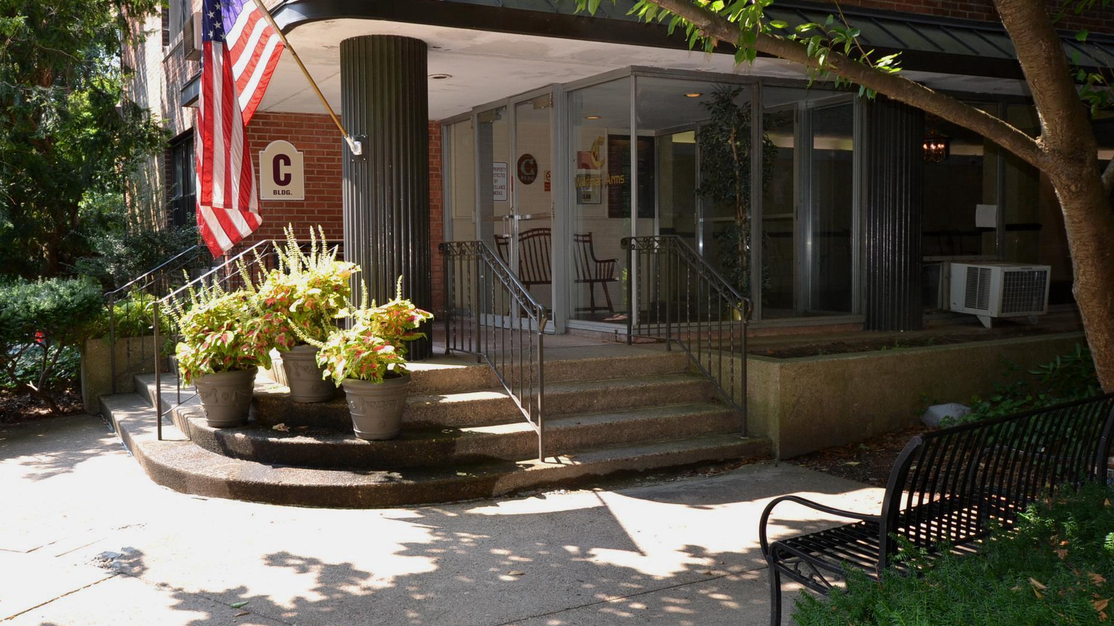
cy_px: 308
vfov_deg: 33.7
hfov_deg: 56.5
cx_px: 503
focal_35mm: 35
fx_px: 1034
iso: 280
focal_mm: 20
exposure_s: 1/125
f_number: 5.6
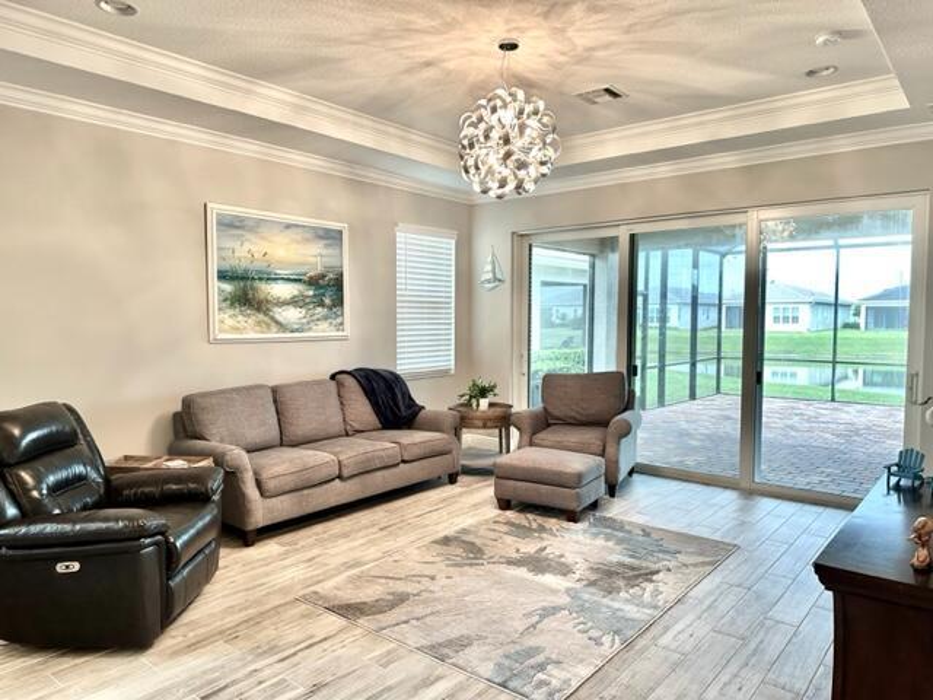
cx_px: 466
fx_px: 647
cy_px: 350
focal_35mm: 24
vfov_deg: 56.8
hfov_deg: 71.6
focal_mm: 6.86
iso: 125
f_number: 1.78
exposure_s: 1/120
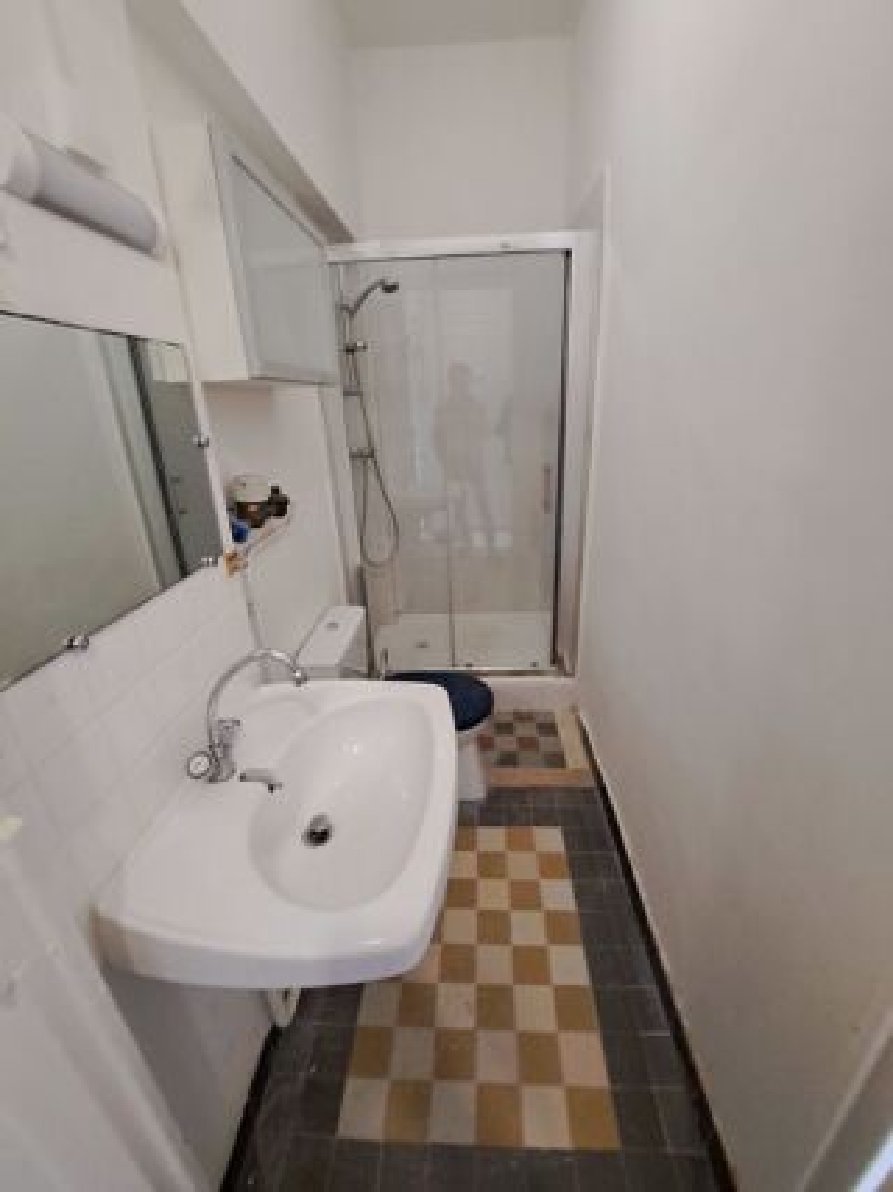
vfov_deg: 106.2
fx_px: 447
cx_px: 446
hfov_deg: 89.9
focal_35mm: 13
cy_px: 596
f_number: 2.2
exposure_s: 1/33
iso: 200
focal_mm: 1.74
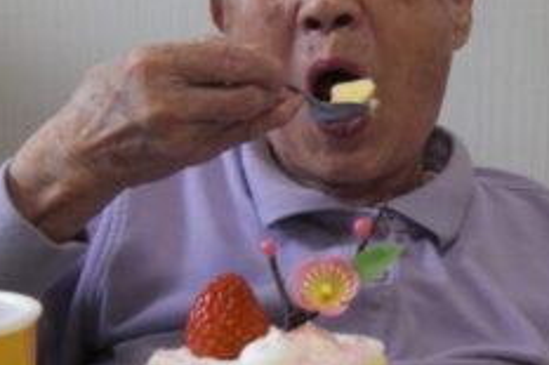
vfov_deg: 18.1
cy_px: 207
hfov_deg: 26.9
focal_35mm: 75
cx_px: 342
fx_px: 1143
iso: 100
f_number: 2.6
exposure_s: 1/60
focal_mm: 4.9
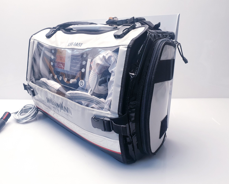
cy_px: 91
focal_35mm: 28
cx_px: 108
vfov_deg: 51.5
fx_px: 190
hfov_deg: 62.2
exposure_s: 1/50
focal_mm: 4.3
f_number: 2.4
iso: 100
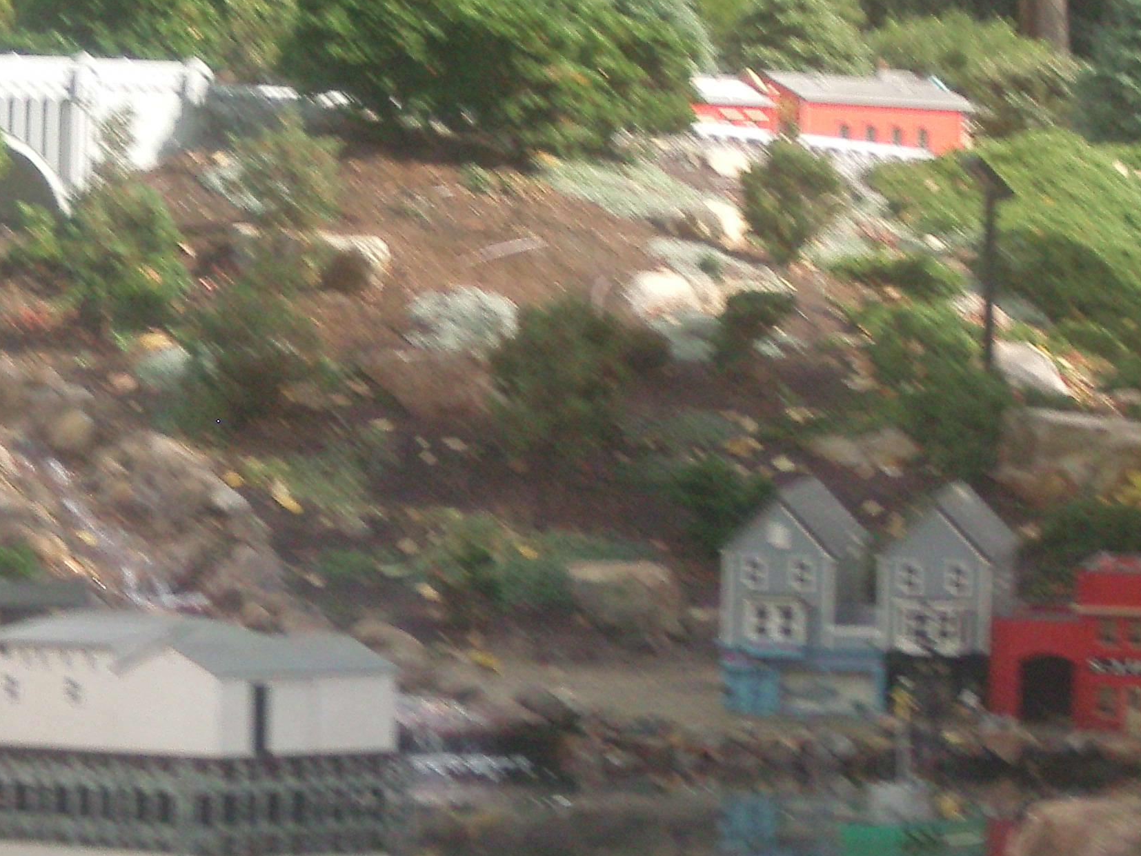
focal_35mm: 247
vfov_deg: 6.0
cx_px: 416
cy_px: 649
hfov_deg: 8.0
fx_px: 8143
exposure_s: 1/60
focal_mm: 18.9
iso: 250
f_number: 14.1
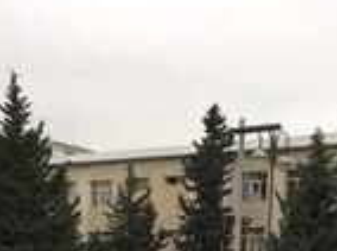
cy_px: 555
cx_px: 152
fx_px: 1312
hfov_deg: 14.6
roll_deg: -3.3
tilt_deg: -8.8
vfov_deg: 9.9
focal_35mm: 135
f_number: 2.2
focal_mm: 4.15
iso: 25
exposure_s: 1/217
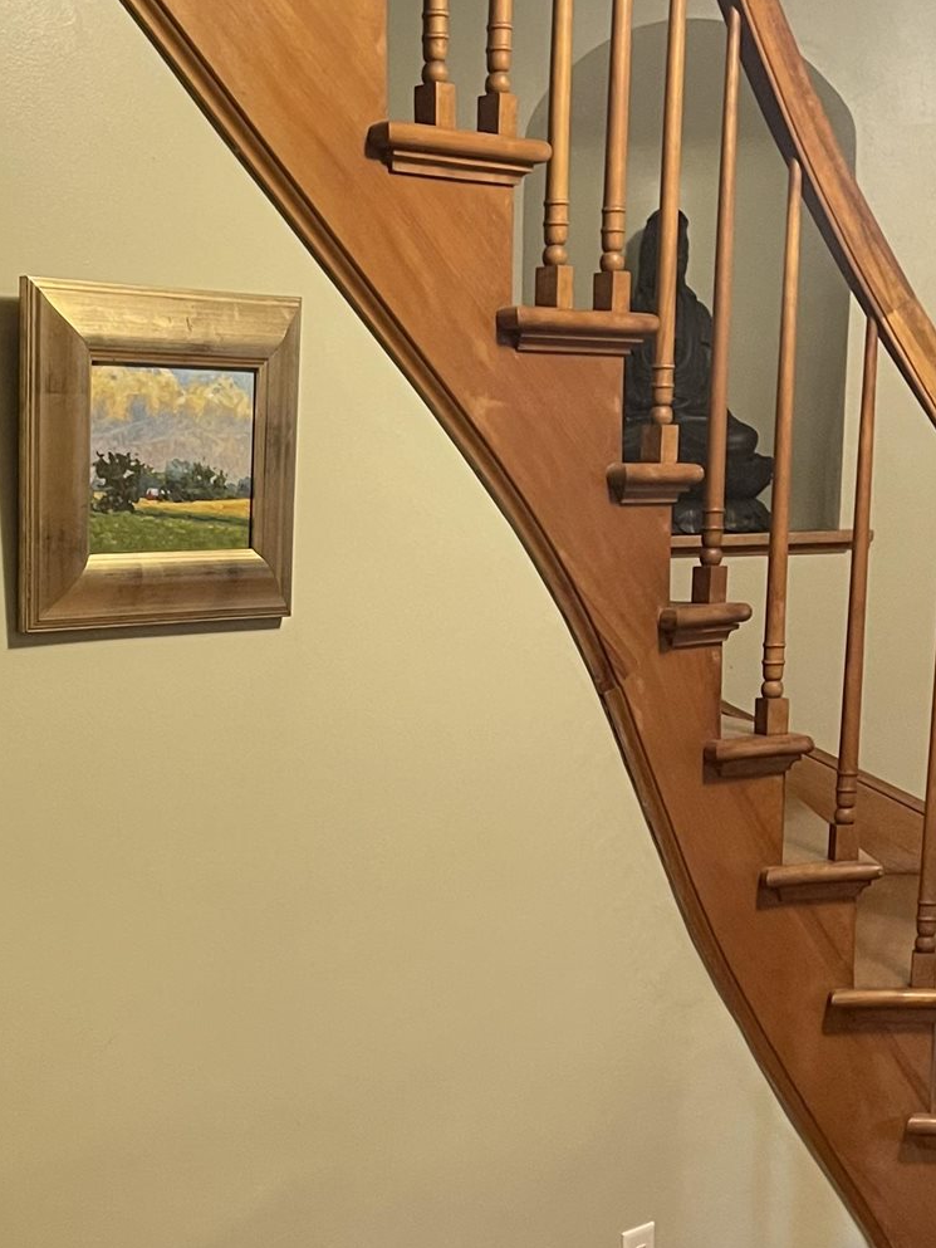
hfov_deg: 24.7
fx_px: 2091
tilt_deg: -11.6
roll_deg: +2.1
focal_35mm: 58
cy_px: 960
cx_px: 133
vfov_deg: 32.5
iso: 500
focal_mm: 5.1
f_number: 1.6
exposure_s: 1/40
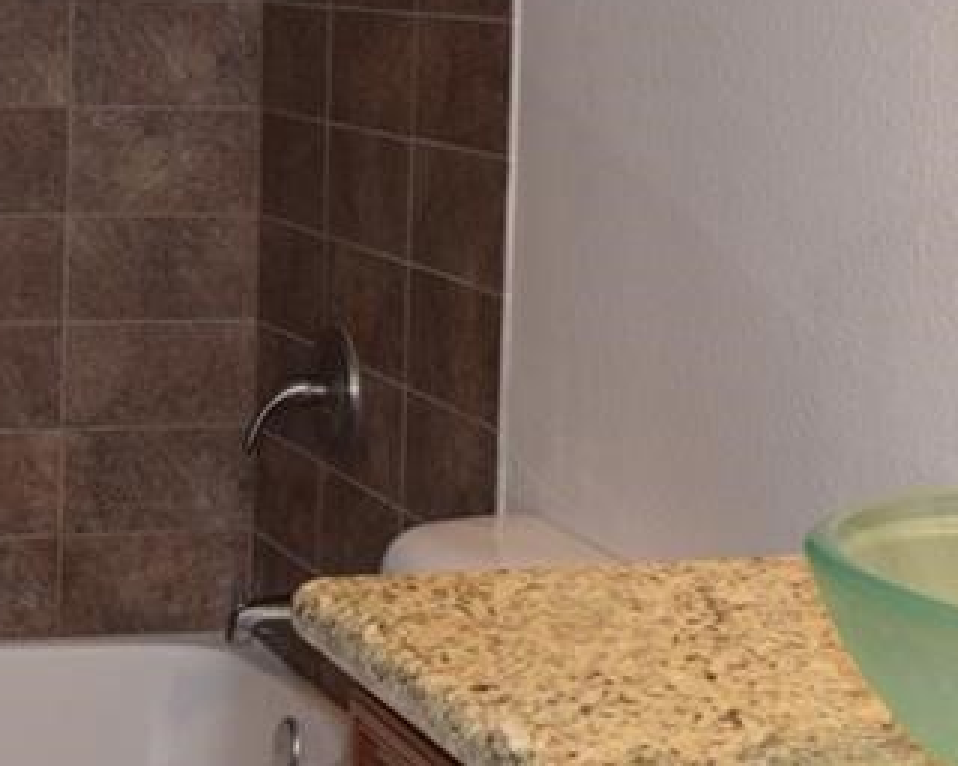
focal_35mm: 94
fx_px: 2679
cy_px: 260
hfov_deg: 20.1
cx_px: 192
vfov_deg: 16.2
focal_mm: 21
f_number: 5
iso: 800
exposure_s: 1/100
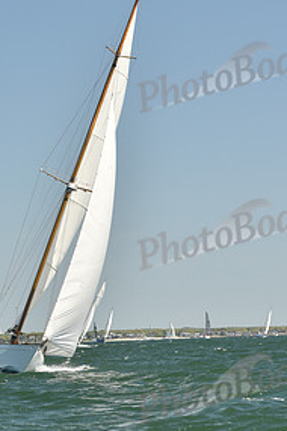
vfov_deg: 11.2
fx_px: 2188
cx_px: 60
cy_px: 174
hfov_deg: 7.5
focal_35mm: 183
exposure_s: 1/800
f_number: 5
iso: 250
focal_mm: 90
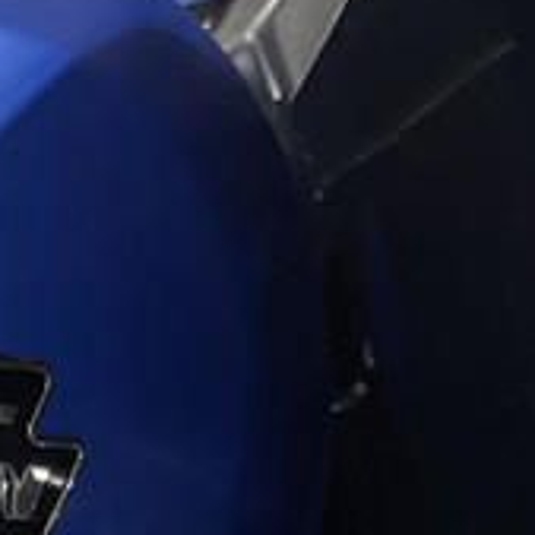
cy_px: 1143
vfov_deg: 10.8
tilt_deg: -17.3
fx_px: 2535
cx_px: -825
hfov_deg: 10.2
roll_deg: -1.9
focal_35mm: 145
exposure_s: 1/60
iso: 200
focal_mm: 5.1
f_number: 1.6
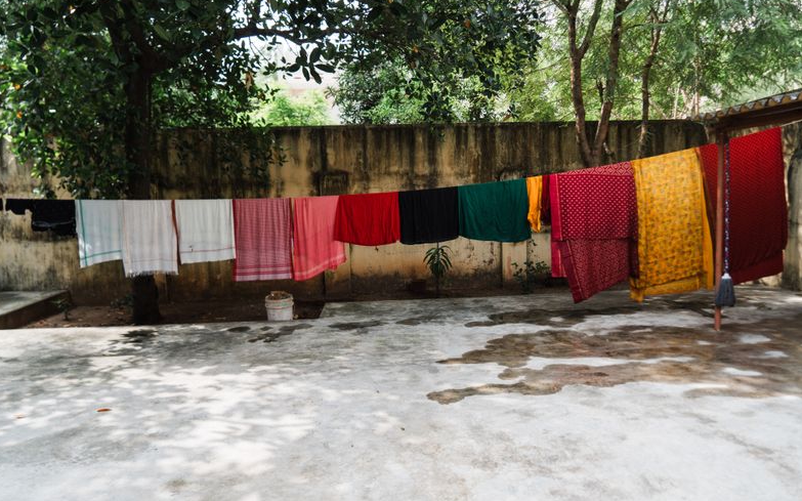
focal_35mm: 25
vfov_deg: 49.2
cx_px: 405
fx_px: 546
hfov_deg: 72.6
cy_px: 260
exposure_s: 1/125
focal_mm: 24
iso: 100
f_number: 5
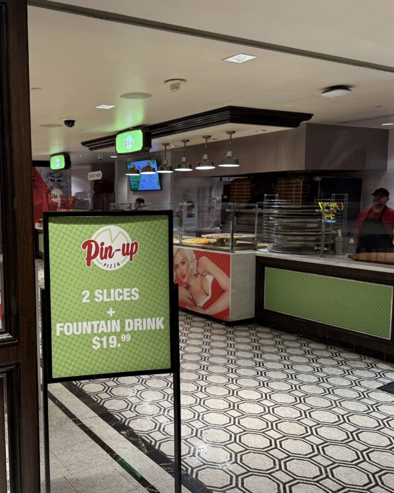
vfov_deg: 55.7
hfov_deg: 44.0
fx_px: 466
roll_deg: +0.5
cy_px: 247
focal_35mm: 32
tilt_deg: -7.5
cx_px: 91
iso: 160
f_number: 1.78
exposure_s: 1/60
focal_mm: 6.76
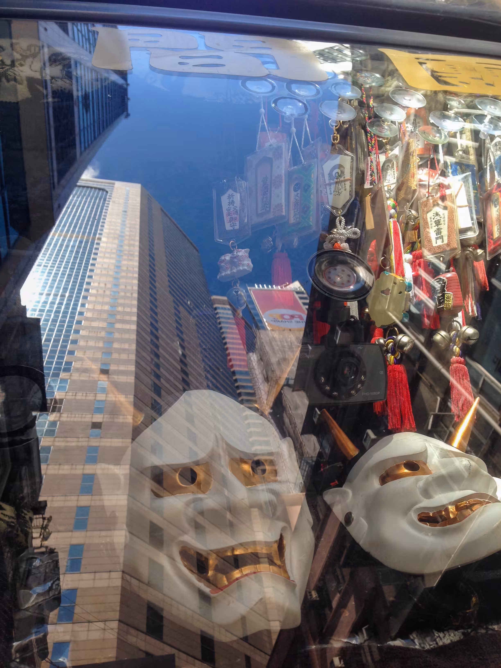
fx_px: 637
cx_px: 250
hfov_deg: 42.9
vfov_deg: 55.4
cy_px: 334
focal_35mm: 33
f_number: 2.4
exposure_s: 1/280
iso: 50
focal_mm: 4.12
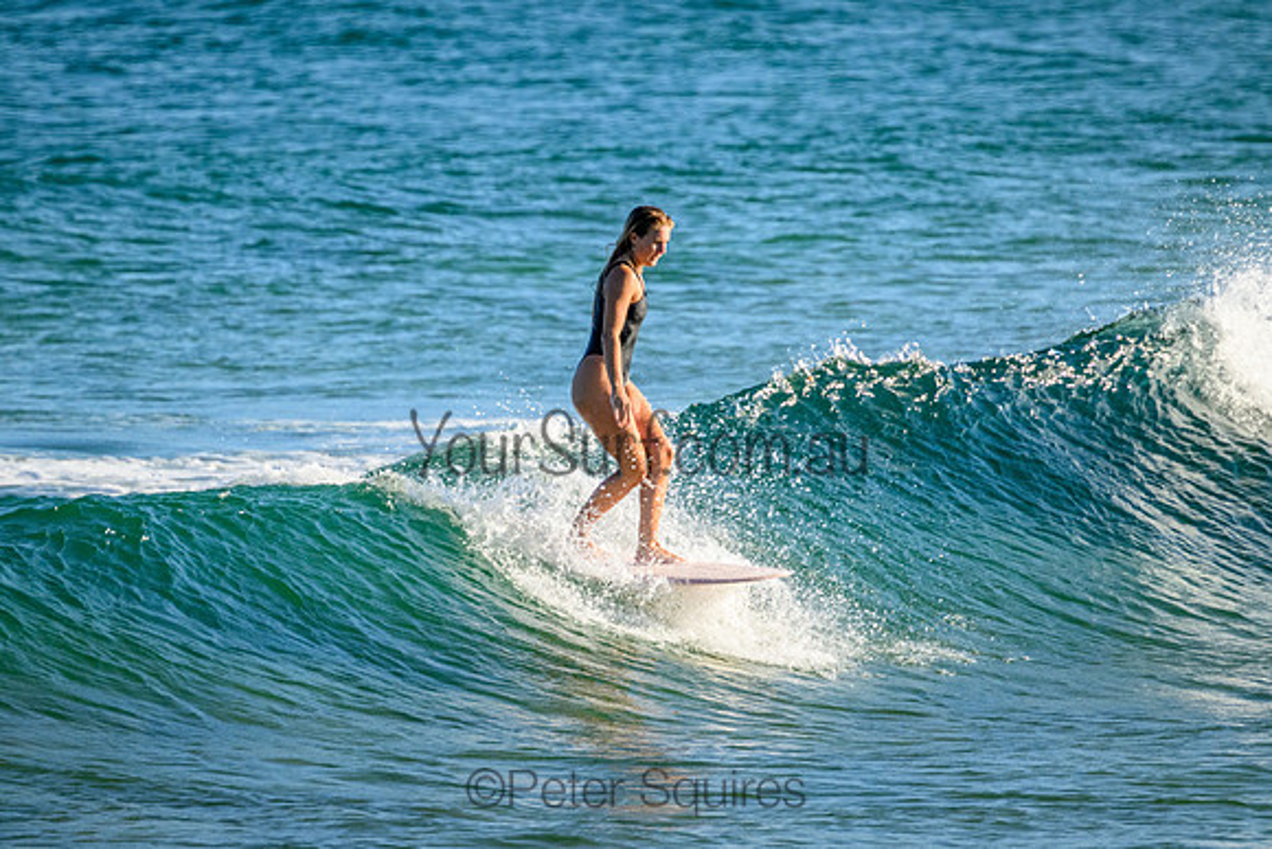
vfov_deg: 1.7
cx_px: 636
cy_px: 424
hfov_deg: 2.6
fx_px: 28272
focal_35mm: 800
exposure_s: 1/2000
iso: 2200
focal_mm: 800
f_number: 11
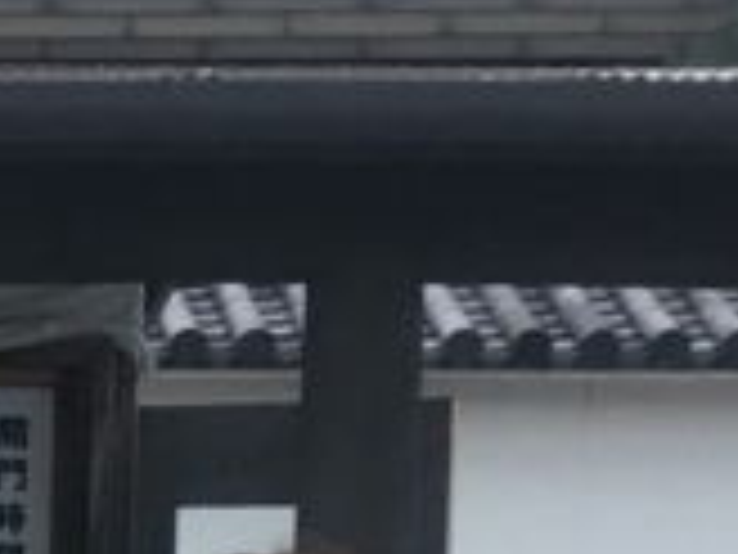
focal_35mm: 181
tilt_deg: -3.9
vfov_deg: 8.0
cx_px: -724
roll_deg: -0.7
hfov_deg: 10.1
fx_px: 3859
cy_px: 964
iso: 40
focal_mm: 4.15
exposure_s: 1/30
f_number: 2.2
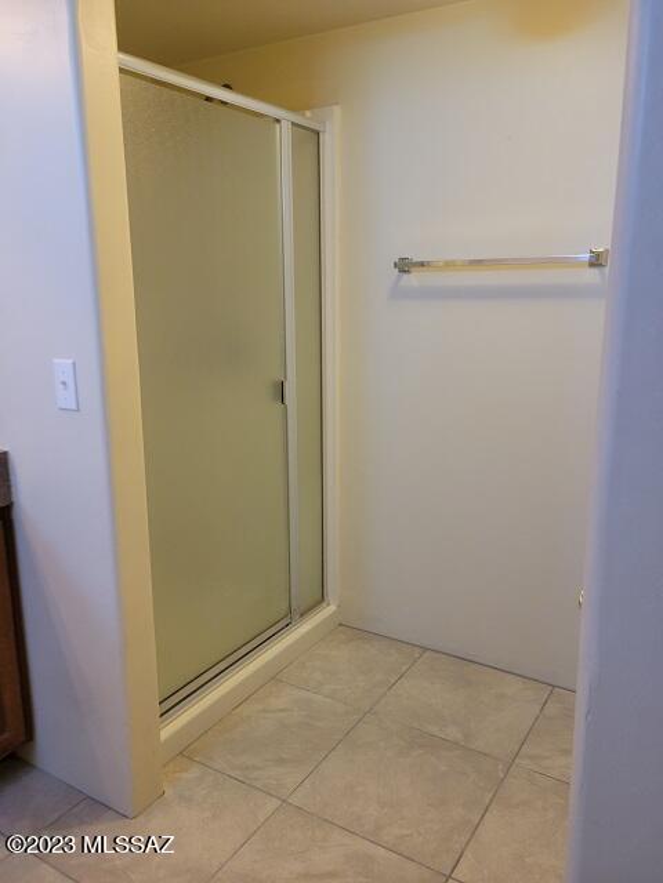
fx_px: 715
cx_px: 332
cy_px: 442
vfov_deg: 63.4
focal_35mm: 28
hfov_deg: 49.7
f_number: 2
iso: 200
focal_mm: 5.9
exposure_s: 1/60
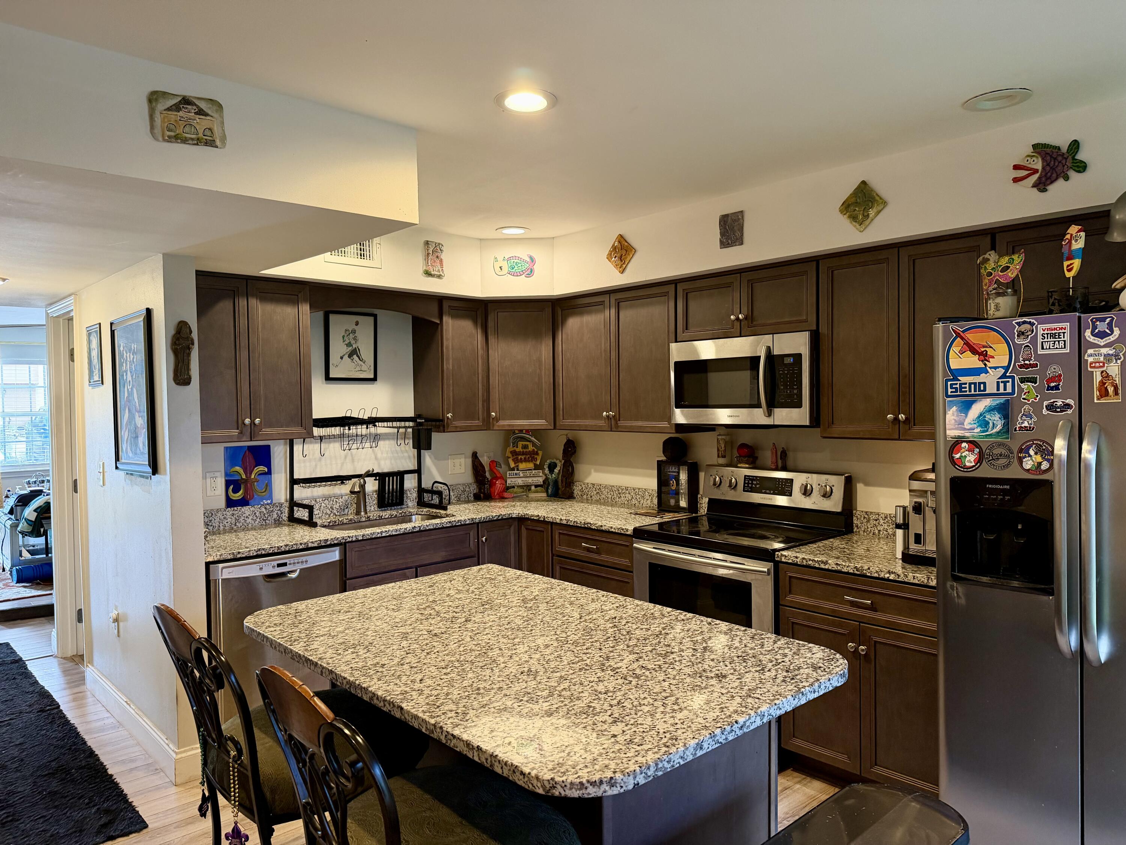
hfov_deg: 71.6
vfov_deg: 56.8
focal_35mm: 24
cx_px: 563
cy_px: 422
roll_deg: +0.7
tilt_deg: -2.2
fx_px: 781
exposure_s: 1/60
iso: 320
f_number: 1.78
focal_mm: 6.76
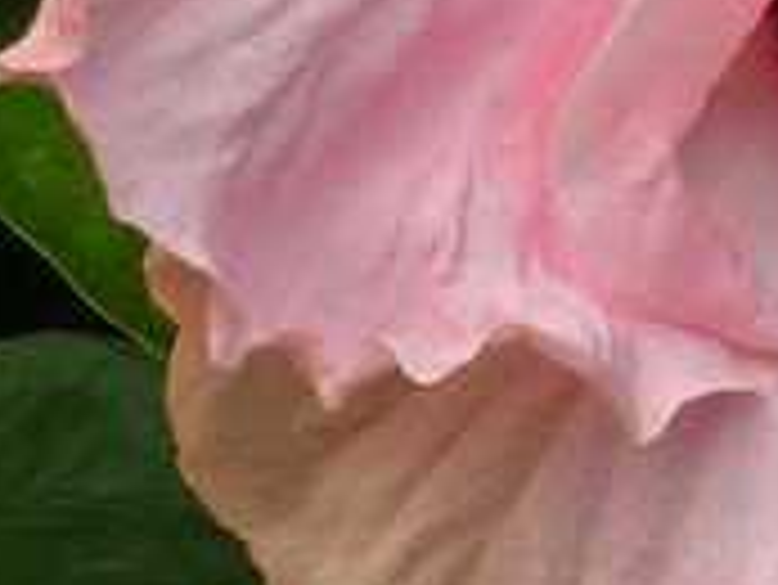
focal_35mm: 441
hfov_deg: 4.5
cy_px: -324
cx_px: 1043
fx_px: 9918
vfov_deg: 3.4
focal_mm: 18.2
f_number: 5.6
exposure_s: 1/250
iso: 50
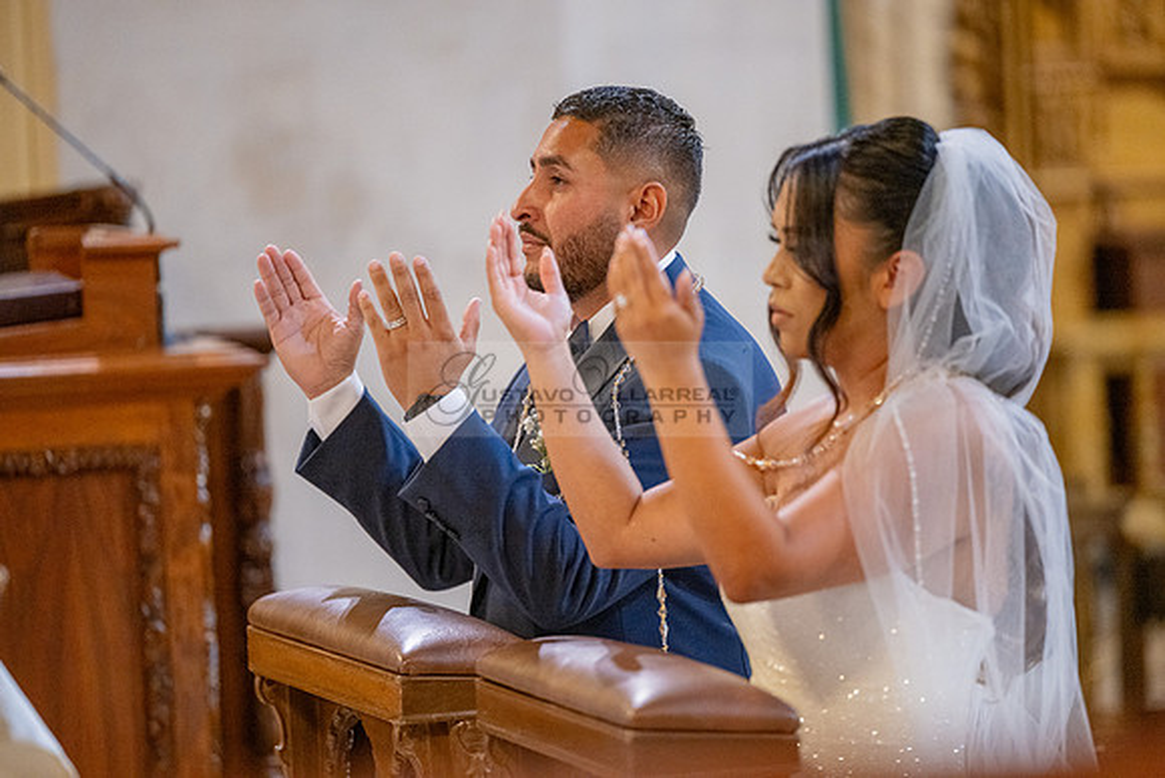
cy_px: 389
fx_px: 6473
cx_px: 582
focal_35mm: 200
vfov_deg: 6.9
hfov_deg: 10.3
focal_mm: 200
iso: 2000
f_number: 2.8
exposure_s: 1/200
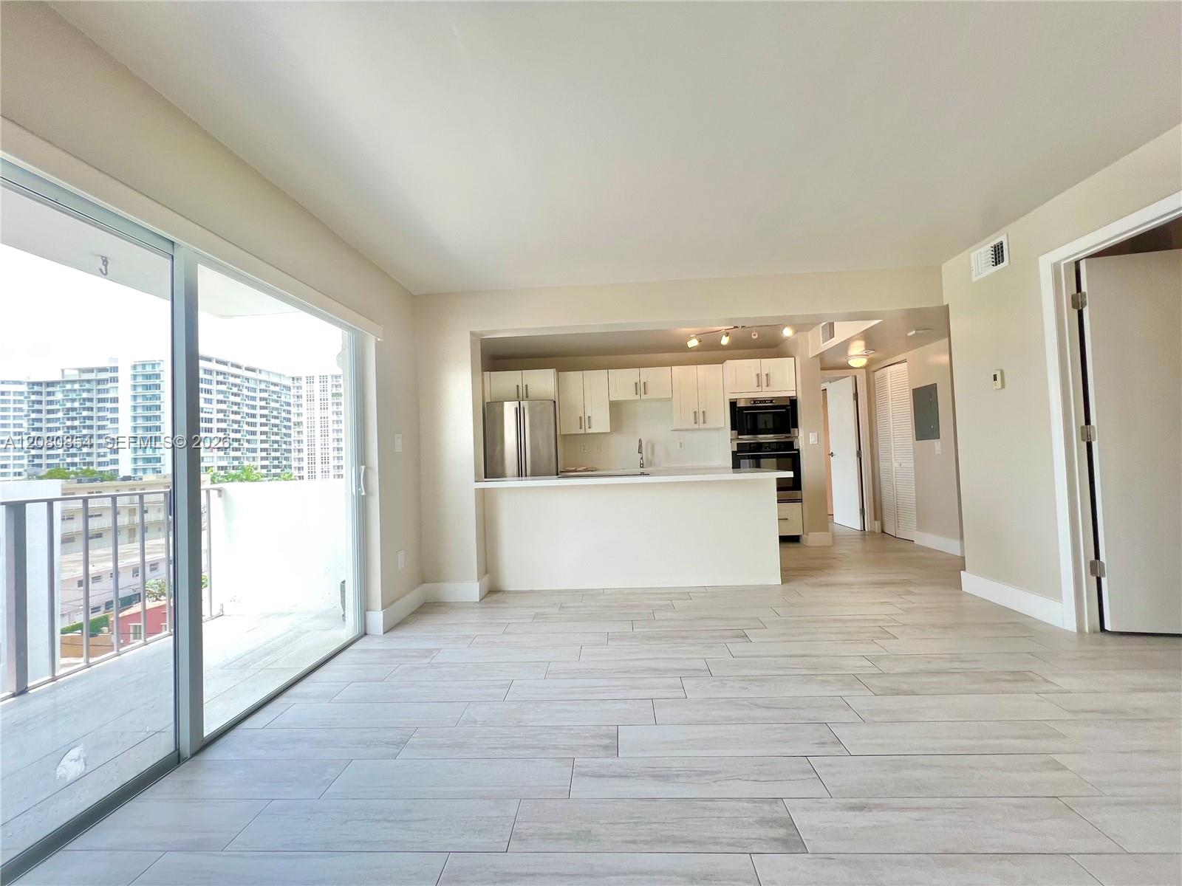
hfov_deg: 106.2
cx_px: 591
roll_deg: +2.0
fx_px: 444
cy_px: 443
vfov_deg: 89.9
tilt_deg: +1.5
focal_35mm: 13
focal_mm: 1.57
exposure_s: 1/120
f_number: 1.8
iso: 50
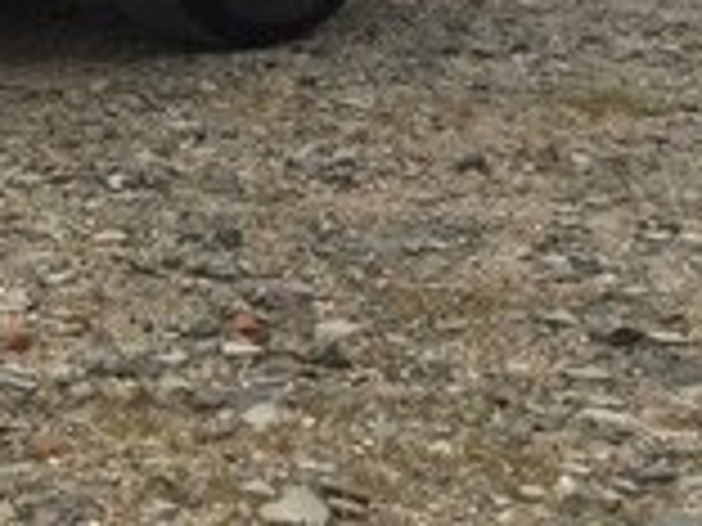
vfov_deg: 11.8
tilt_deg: -4.4
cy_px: -83
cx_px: -567
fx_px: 2494
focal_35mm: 123
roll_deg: -0.8
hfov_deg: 14.2
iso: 32
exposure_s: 1/1319
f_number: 2.2
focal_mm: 4.15
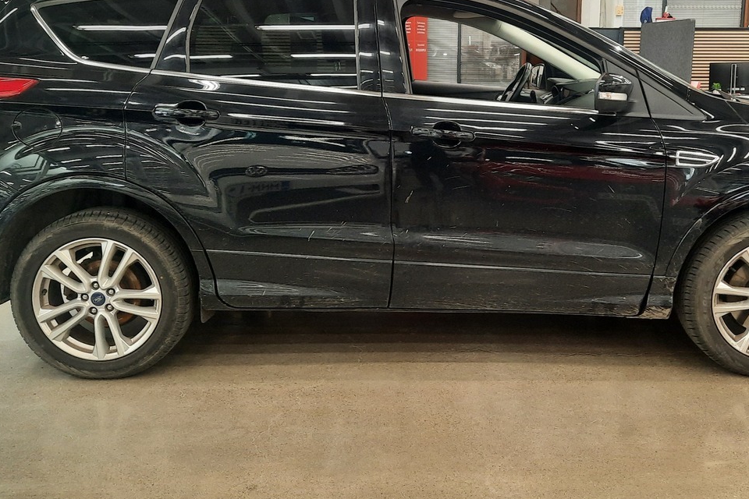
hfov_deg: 49.4
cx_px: 430
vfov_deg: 33.9
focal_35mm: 39
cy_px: 168
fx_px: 811
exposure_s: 1/50
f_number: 2
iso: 250
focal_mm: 4.6
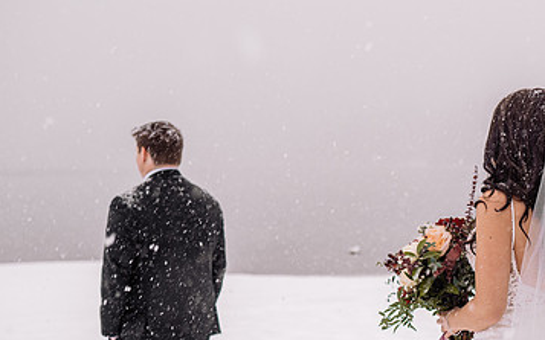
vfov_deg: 20.5
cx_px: 417
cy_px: 233
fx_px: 936
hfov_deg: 31.8
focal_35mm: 63
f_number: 2.5
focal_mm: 35
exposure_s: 1/200
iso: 100
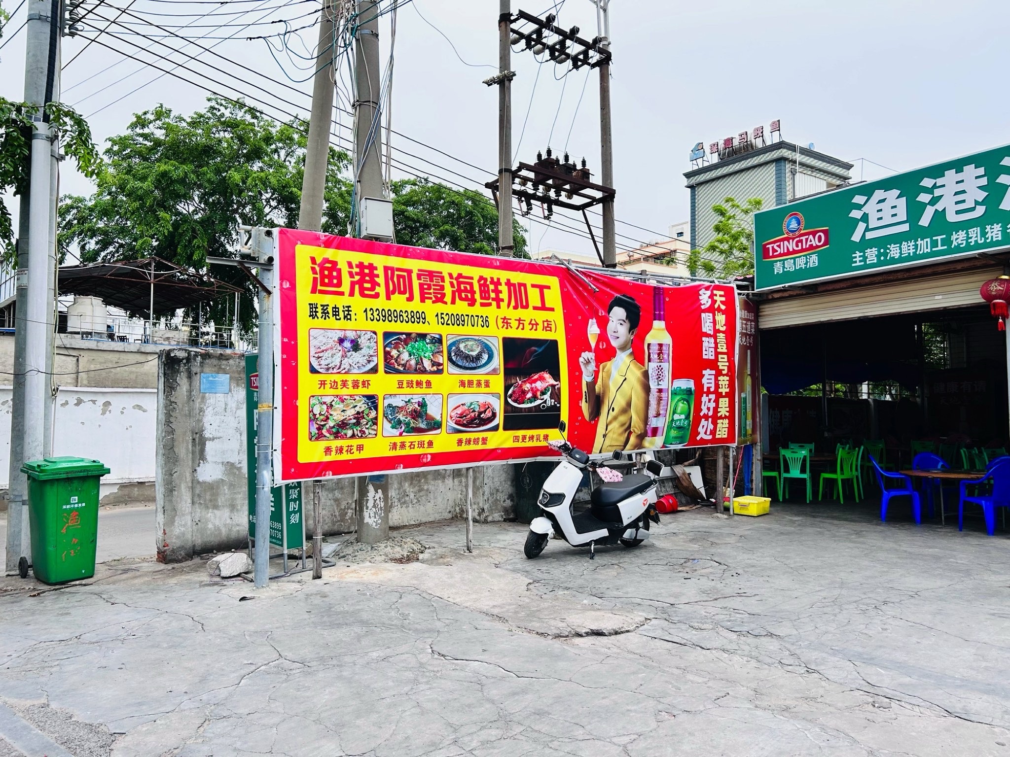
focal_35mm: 26
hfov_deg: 67.3
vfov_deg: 53.1
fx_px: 759
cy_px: 378
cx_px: 505
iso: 50
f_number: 1.5
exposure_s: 1/2695
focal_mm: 5.7
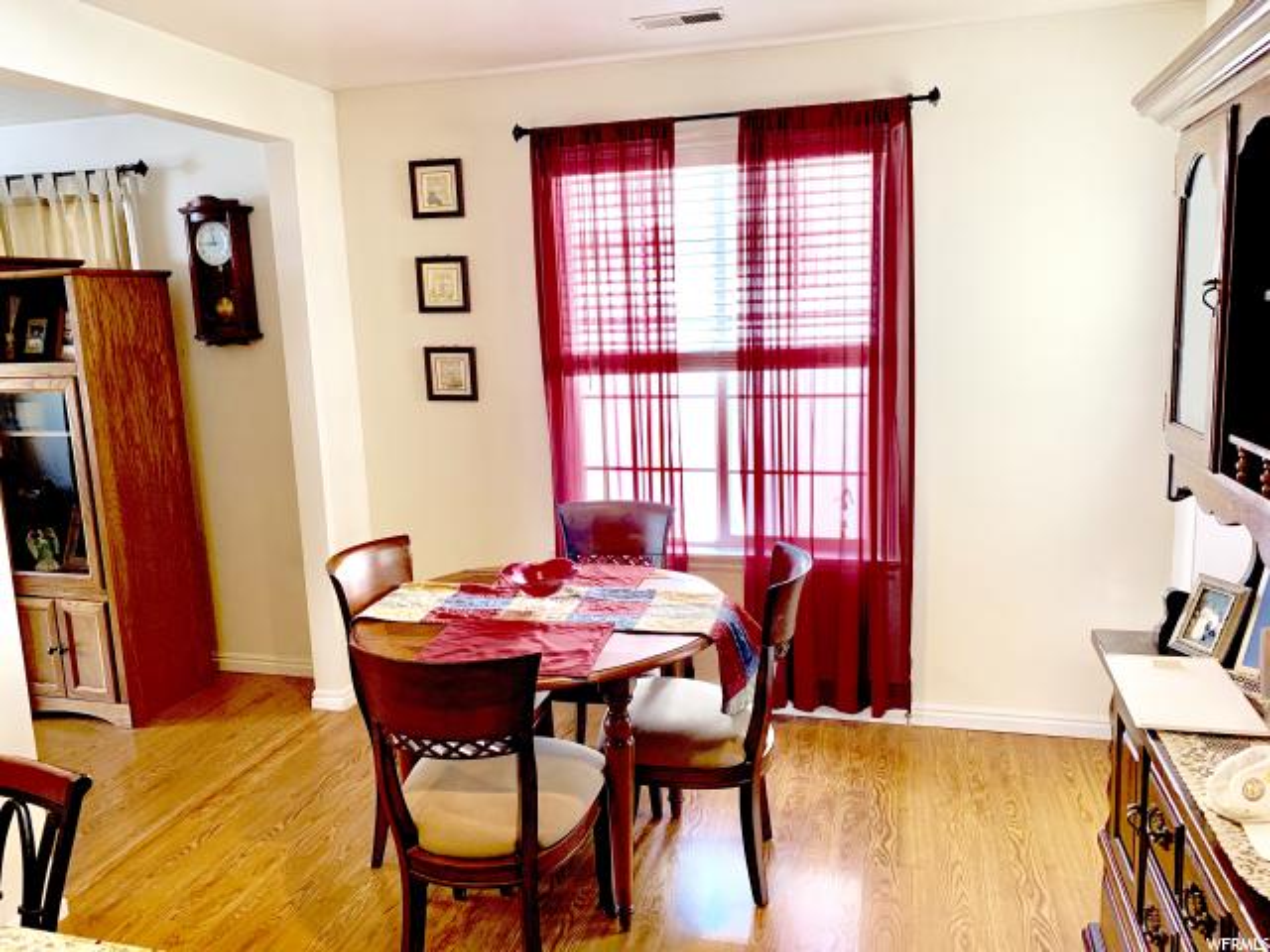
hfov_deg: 67.3
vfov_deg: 53.1
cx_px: 635
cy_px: 476
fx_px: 954
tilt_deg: -11.2
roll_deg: +1.8
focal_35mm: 26
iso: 80
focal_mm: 4.25
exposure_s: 1/60
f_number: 1.8
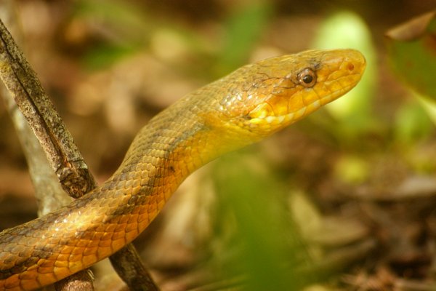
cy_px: 146
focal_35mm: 300
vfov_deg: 4.6
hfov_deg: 6.9
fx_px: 3633
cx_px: 218
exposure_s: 1/80
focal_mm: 200
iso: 400
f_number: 5
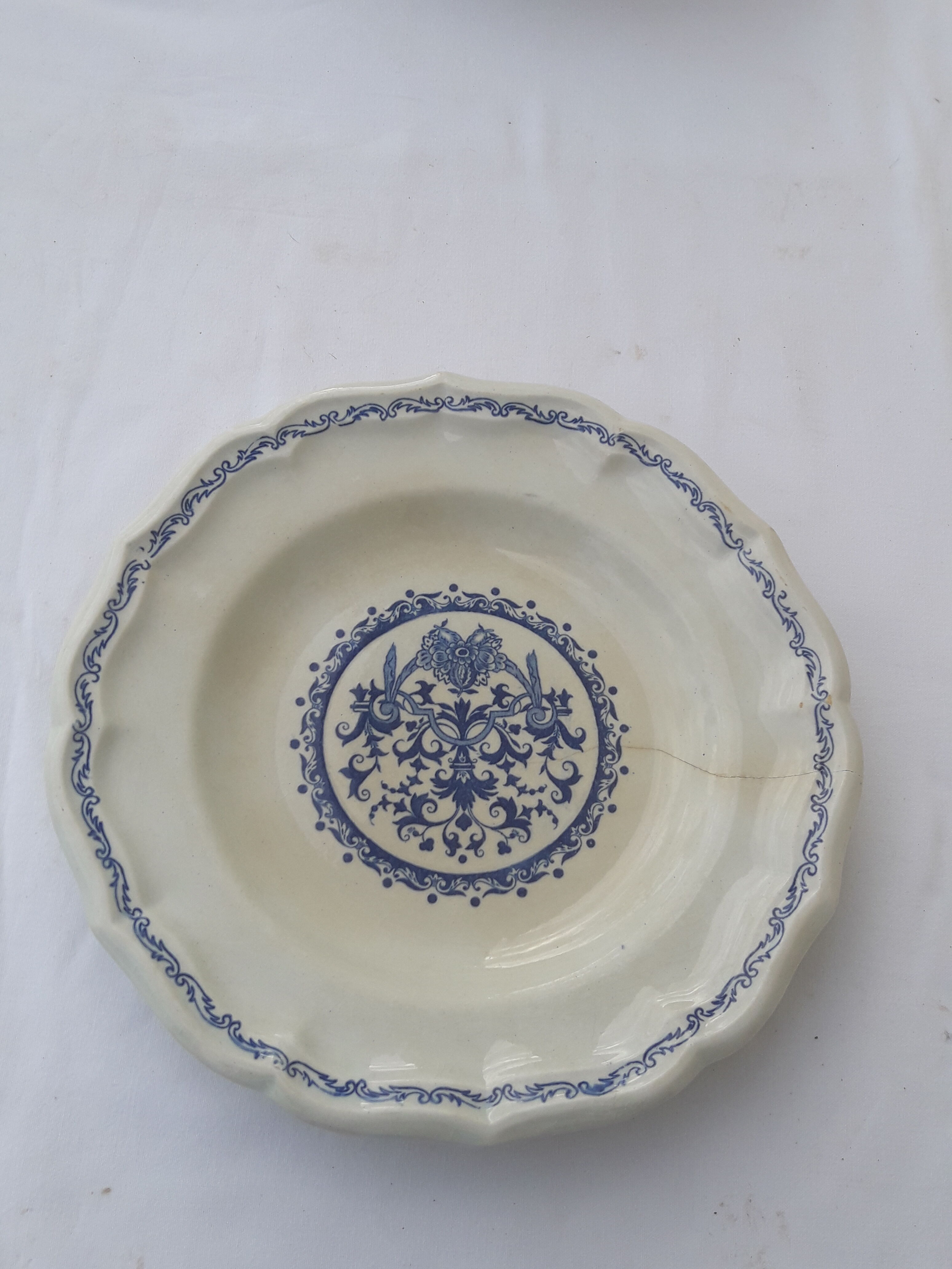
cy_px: 634
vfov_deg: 63.4
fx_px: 1027
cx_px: 476
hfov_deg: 49.7
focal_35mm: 28
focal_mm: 3.7
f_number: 1.9
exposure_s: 1/1006
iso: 40
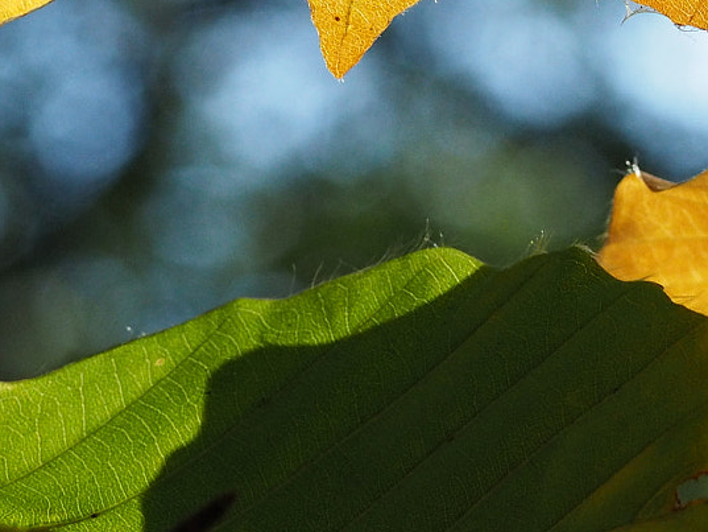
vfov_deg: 5.0
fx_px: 6096
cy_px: -103
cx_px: 657
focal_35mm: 298
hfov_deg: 6.6
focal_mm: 50
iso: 1000
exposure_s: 1/800
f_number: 6.3
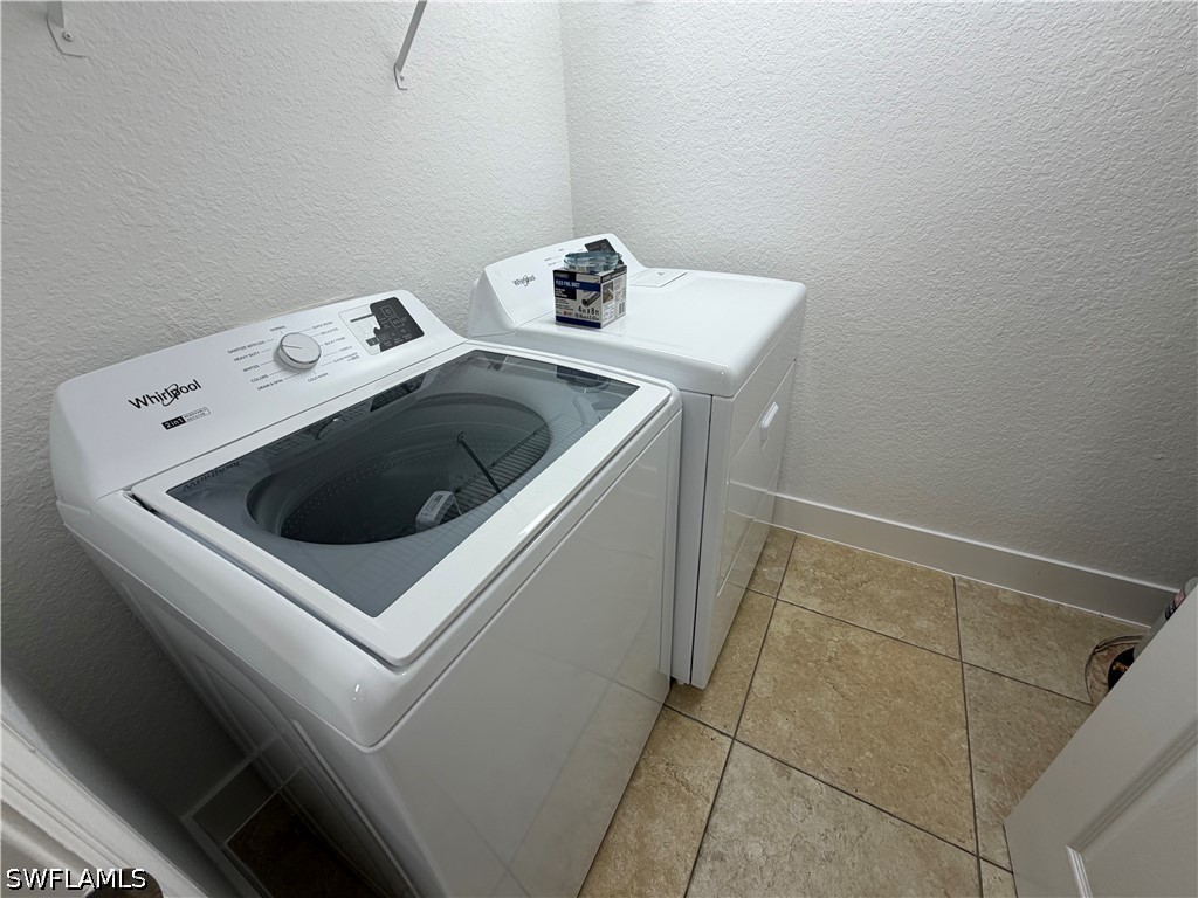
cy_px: 449
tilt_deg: -30.5
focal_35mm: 14
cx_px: 599
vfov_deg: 85.7
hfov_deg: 102.1
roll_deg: +3.8
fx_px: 485
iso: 64
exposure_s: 1/120
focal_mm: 2.22
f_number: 2.2
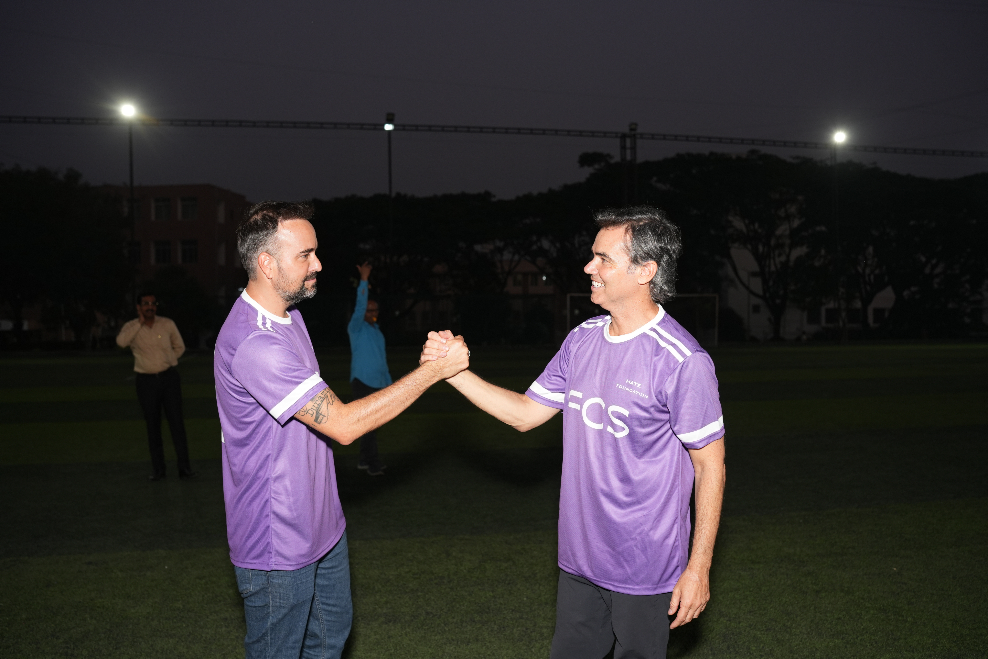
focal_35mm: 35
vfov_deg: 37.9
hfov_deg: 54.4
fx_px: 960
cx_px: 494
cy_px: 330
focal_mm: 35
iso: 800
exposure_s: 1/160
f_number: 3.5
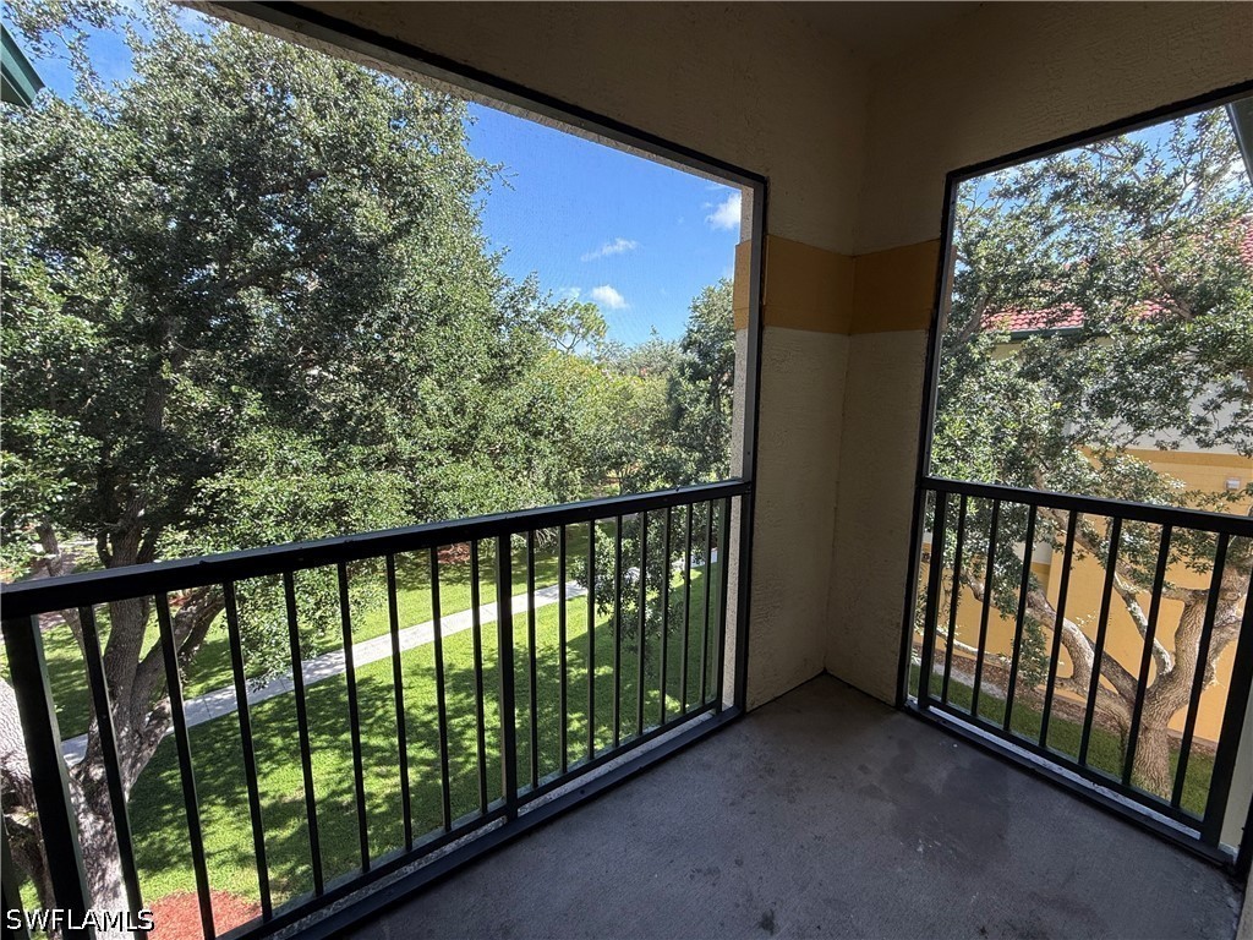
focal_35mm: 14
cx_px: 626
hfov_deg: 102.1
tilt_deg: -8.4
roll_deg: -0.2
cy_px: 470
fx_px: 507
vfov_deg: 85.7
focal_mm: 2.22
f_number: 2.2
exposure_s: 1/224
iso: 64
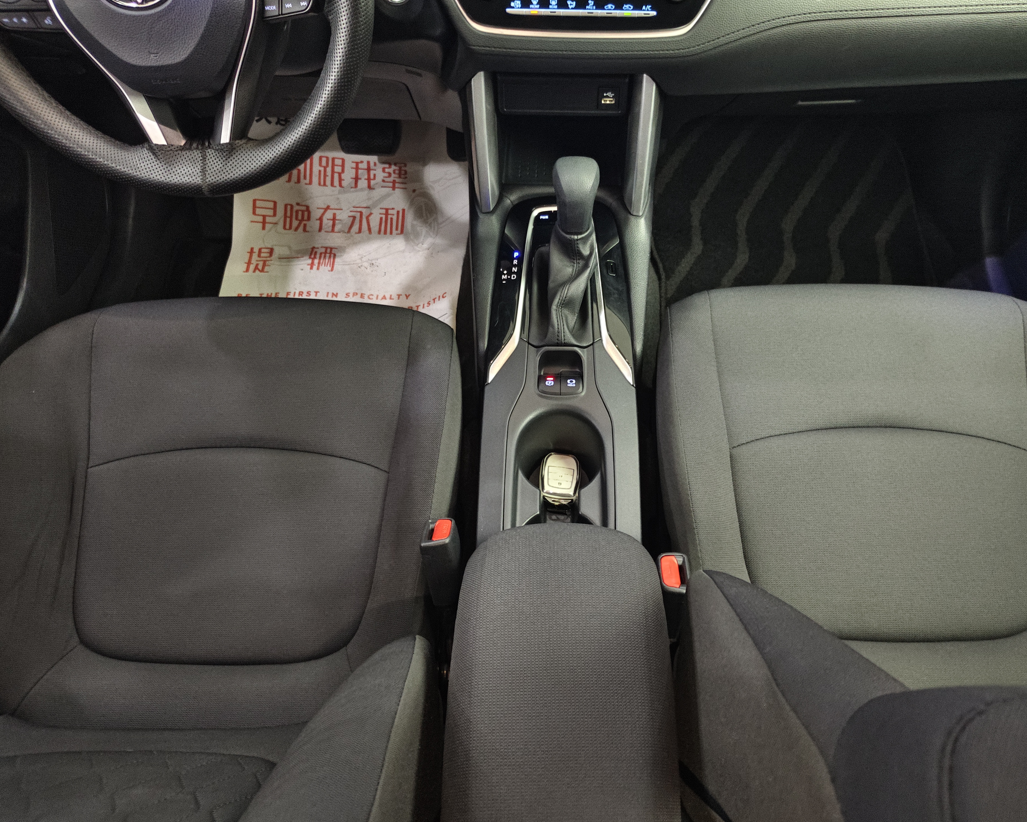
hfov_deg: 66.0
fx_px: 790
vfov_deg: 54.9
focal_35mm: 26
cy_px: 405
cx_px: 547
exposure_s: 1/25
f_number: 1.88
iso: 3841
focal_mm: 5.56
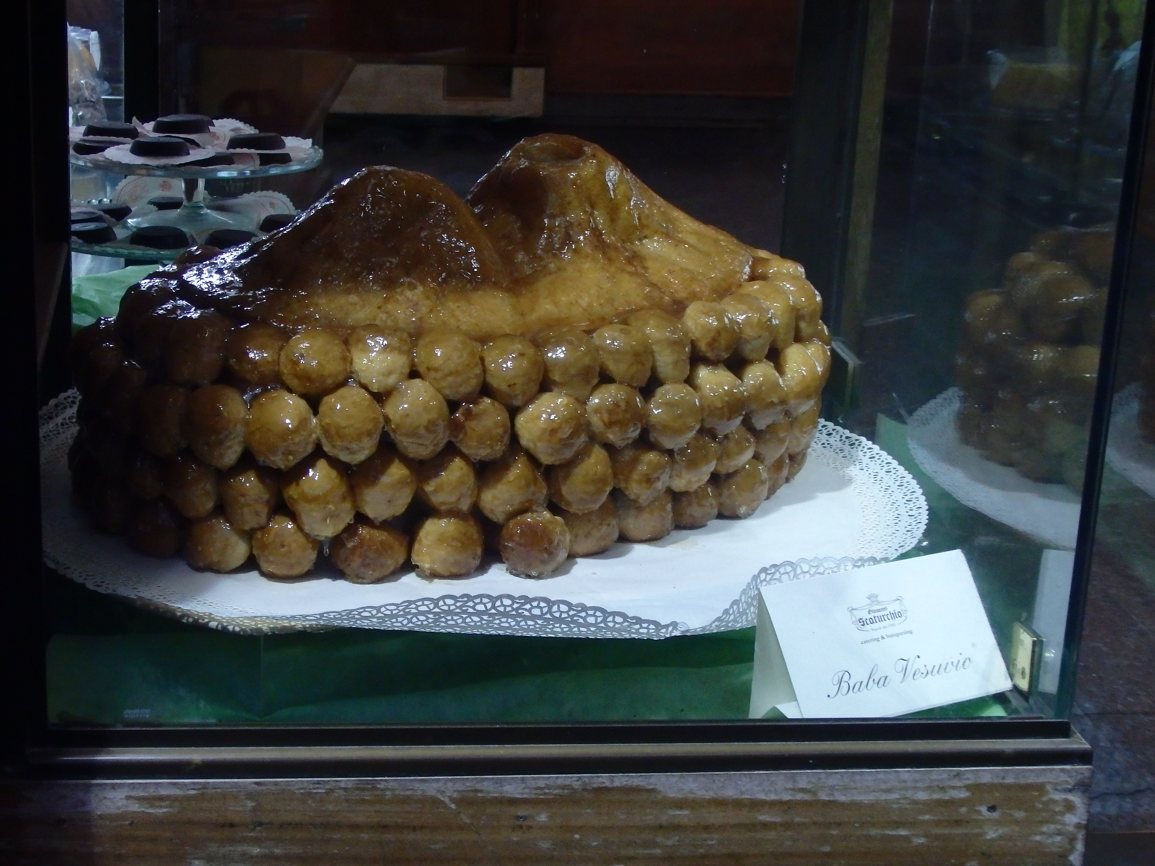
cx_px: 578
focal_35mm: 66
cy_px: 433
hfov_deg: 29.4
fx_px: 2202
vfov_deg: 22.3
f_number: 4.4
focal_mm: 11.9
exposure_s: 1/60
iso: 1000
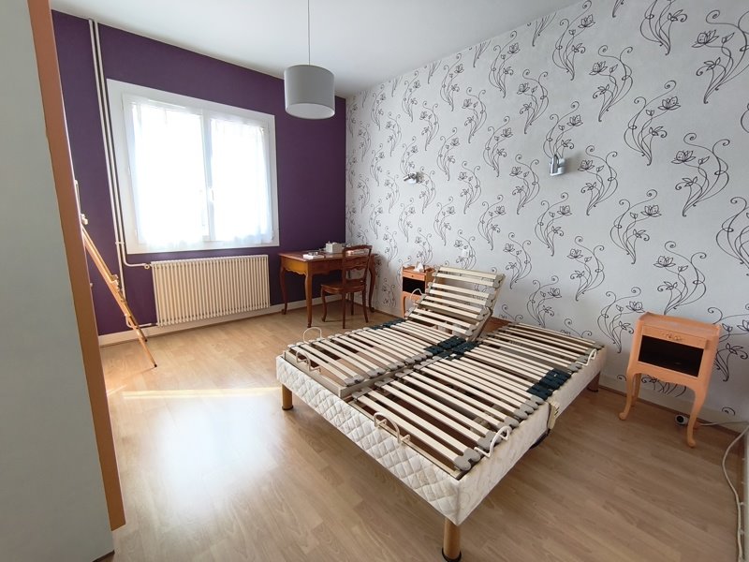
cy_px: 281
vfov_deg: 81.7
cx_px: 374
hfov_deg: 98.2
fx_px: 325
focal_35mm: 15
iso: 64
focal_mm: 1.65
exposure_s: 1/100
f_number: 2.2
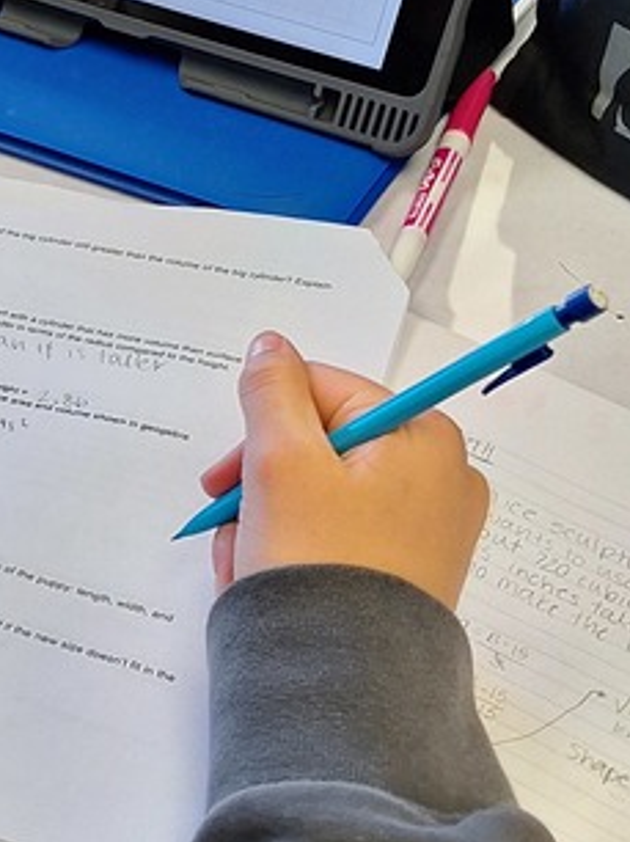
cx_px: -160
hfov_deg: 18.0
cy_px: 275
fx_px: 1871
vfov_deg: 25.2
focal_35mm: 77
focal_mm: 5.54
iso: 50
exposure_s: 1/120
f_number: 1.8
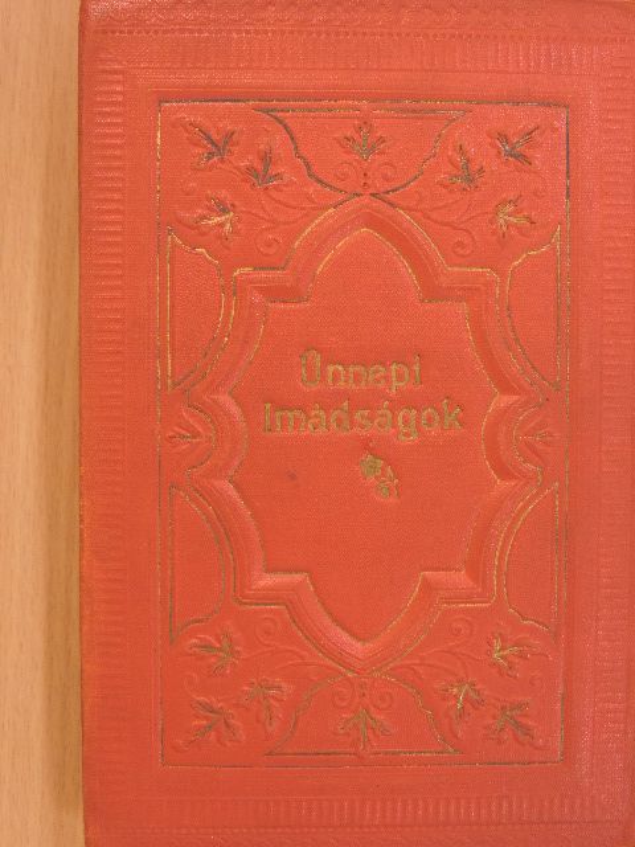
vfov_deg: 27.8
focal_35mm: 70
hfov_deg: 21.0
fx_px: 1712
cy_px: 424
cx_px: 318
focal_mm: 12.4
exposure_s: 1/25
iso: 400
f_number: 3.9
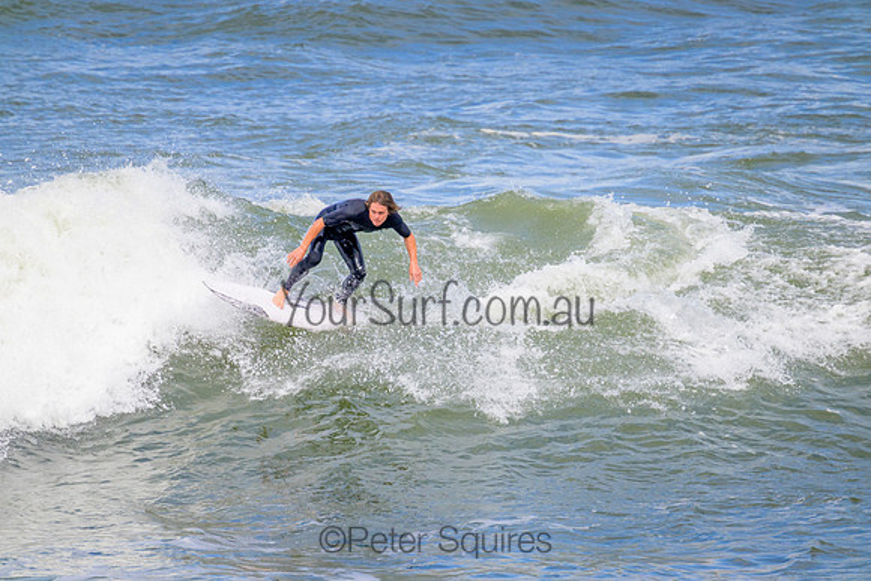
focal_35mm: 800
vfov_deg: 1.7
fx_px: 19359
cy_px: 290
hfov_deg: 2.6
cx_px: 436
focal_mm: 800
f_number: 11
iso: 800
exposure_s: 1/2000
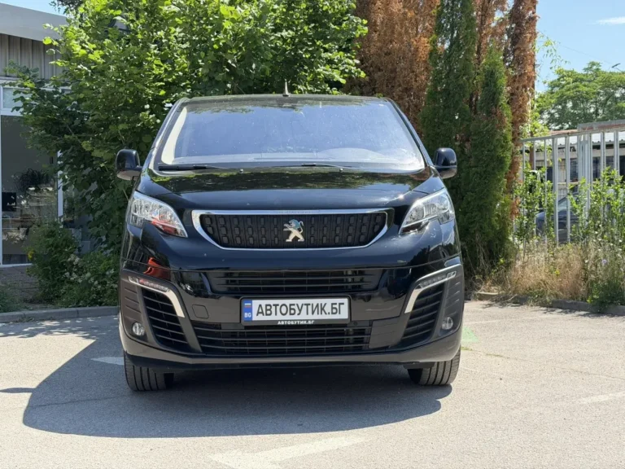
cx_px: 312
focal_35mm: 48
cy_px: 234
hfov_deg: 39.7
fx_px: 867
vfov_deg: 30.3
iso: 100
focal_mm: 6.76
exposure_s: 1/2146
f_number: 1.78
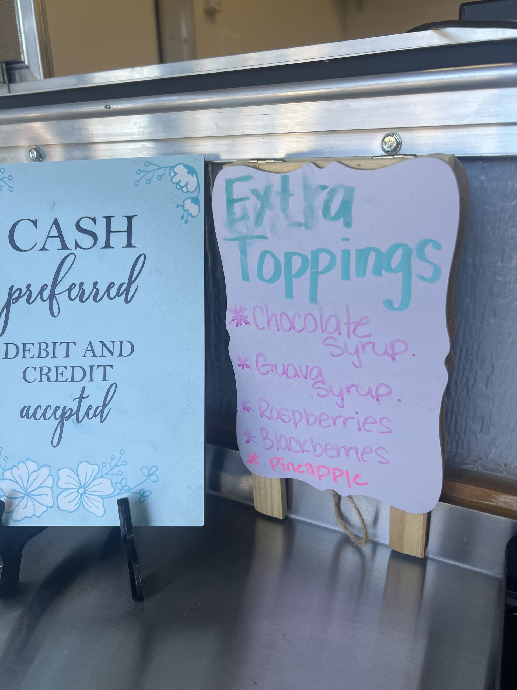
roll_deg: +1.9
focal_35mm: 26
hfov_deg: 53.1
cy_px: 345
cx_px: 258
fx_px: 518
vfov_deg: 67.3
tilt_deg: -23.6
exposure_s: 1/448
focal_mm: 5.7
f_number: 1.5
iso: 50
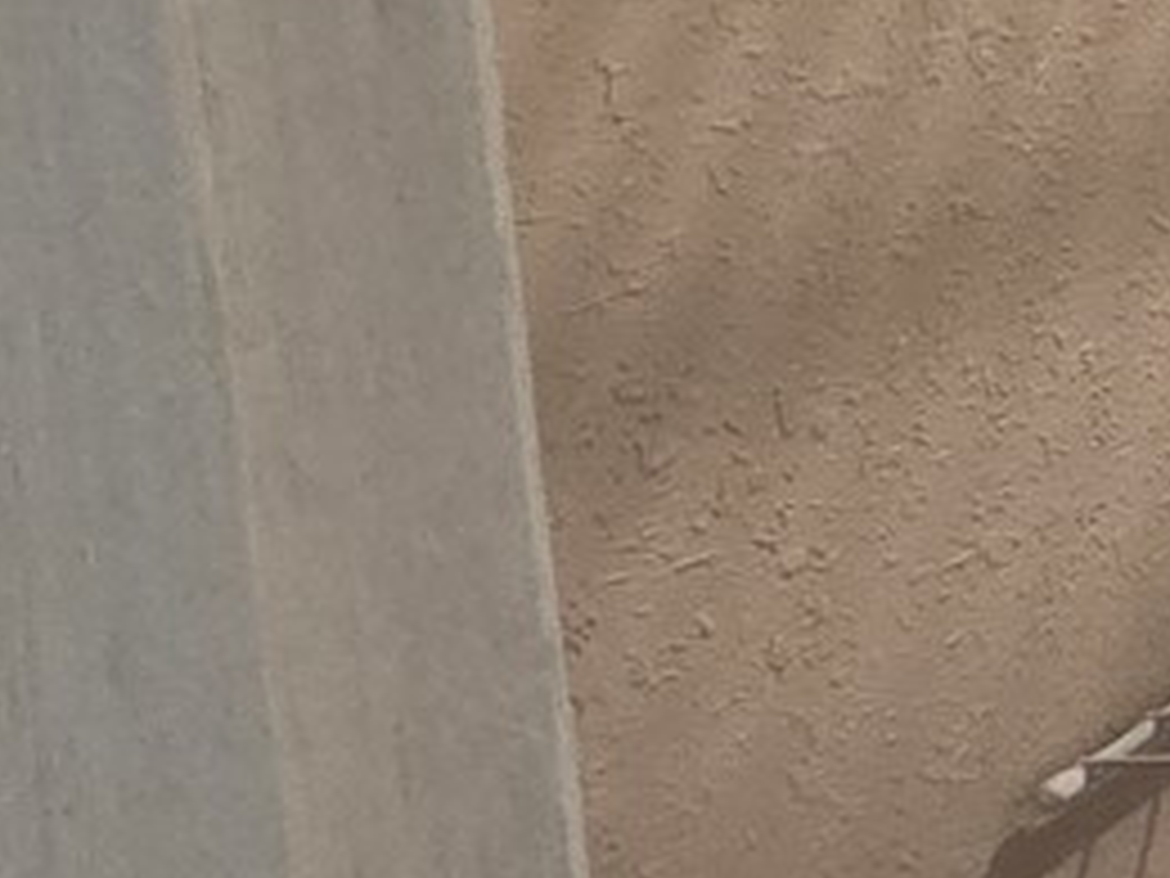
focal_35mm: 80
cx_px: 3308
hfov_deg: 12.4
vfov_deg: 16.7
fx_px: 2704
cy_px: -446
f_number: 2.2
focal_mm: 2.2
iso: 250
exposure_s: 1/60
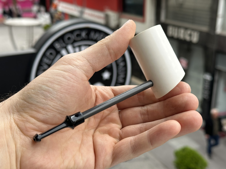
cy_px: 84
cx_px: 113
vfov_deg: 30.3
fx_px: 313
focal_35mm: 48
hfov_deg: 39.7
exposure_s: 1/1145
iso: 64
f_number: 1.78
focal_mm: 6.86
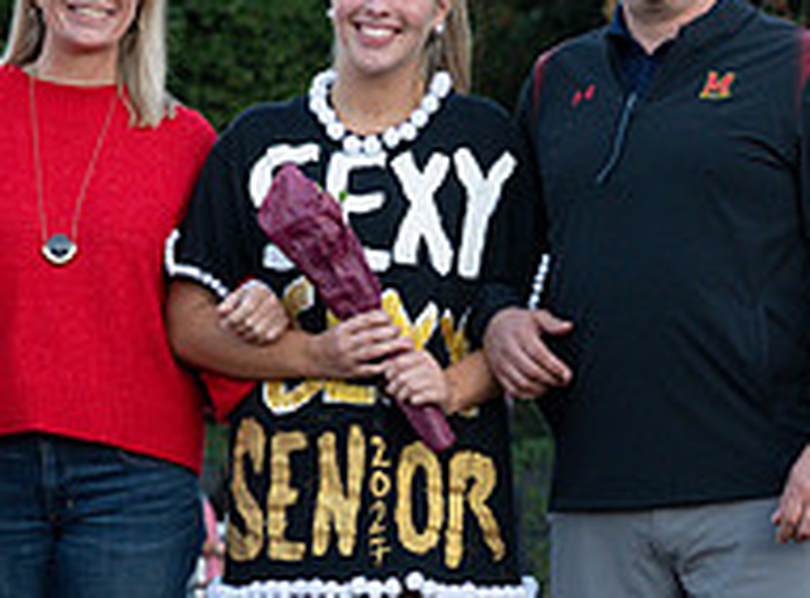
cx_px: 403
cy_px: 331
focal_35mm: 280
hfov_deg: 7.1
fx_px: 6515
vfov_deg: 5.3
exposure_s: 1/640
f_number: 5.6
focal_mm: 86
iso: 2200
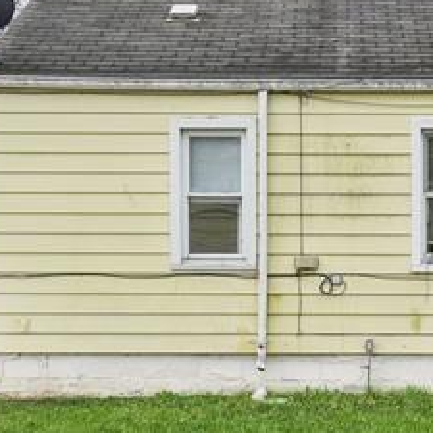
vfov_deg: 29.5
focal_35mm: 58
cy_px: 264
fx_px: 821
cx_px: 344
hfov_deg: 28.9
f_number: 8
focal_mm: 10
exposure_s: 1/200
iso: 100
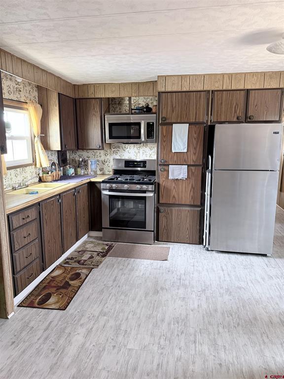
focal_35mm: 24
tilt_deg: -10.7
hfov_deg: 56.8
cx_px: 142
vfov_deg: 71.6
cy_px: 190
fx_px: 263
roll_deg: -0.1
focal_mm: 6.76
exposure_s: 1/60
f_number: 1.78
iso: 400
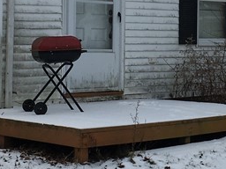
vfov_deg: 12.7
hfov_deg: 16.9
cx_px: 162
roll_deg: -1.0
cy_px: 30
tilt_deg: +0.7
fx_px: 757
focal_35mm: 116
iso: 25
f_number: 2.2
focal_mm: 4.15
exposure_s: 1/1832
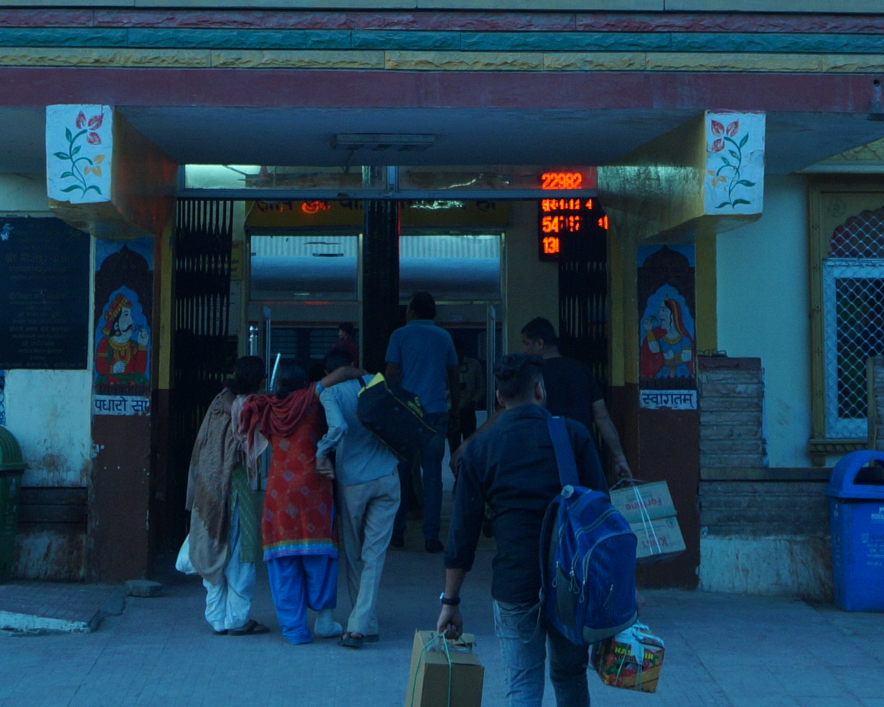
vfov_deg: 15.4
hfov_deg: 19.4
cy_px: 90
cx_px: 420
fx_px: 2589
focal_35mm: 99
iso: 250
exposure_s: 1/60
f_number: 4
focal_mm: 24
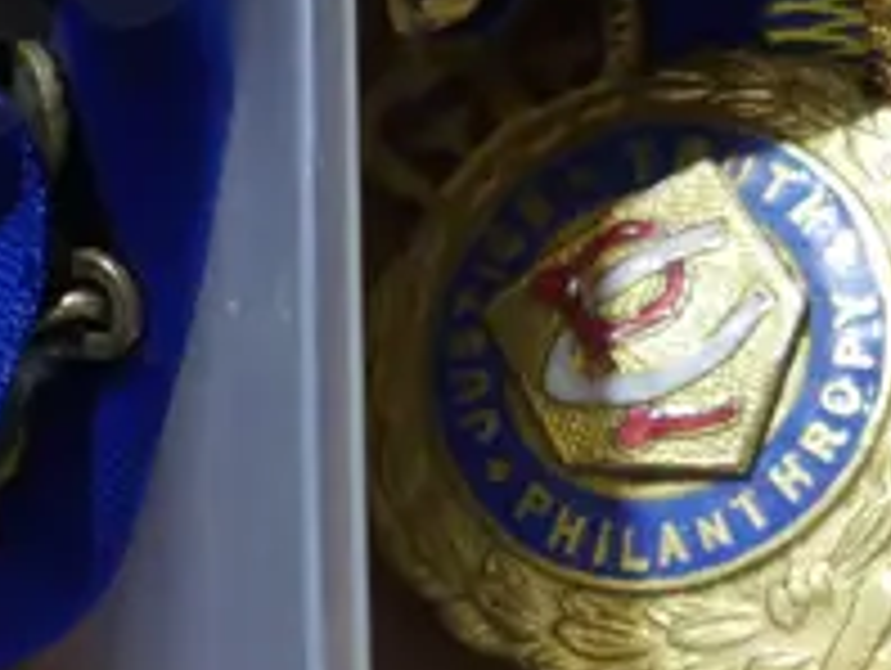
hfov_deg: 9.5
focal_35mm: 207
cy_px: -254
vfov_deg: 7.1
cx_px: 342
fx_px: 5335
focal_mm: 20
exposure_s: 1/60
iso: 800
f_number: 5
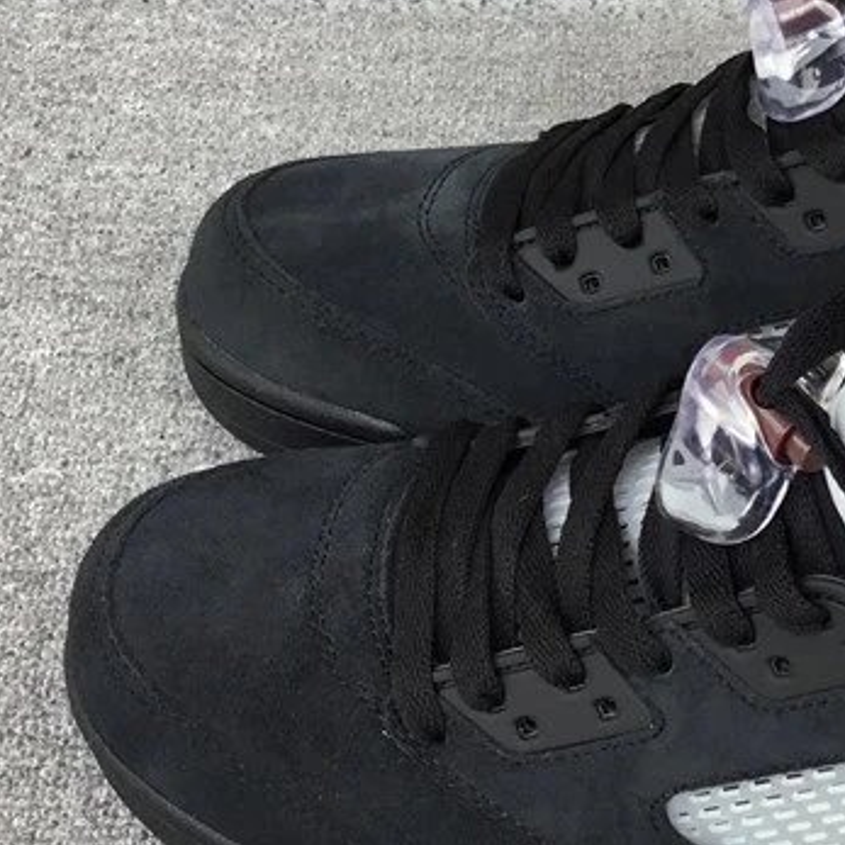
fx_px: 1961
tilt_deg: -48.0
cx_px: 833
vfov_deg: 24.3
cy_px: 425
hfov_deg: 23.4
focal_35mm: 71
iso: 25
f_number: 2.4
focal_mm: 3.3
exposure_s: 1/252
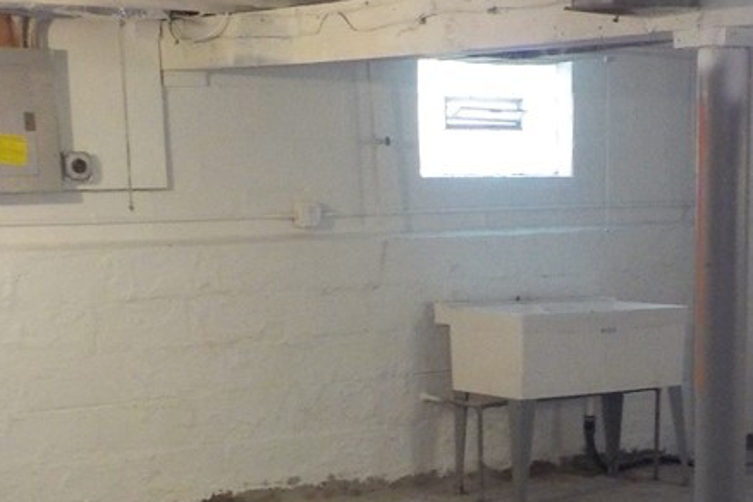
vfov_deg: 18.2
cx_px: 538
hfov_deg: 27.4
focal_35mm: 73
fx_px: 1527
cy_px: 492
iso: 400
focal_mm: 4.1
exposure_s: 1/20
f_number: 3.3
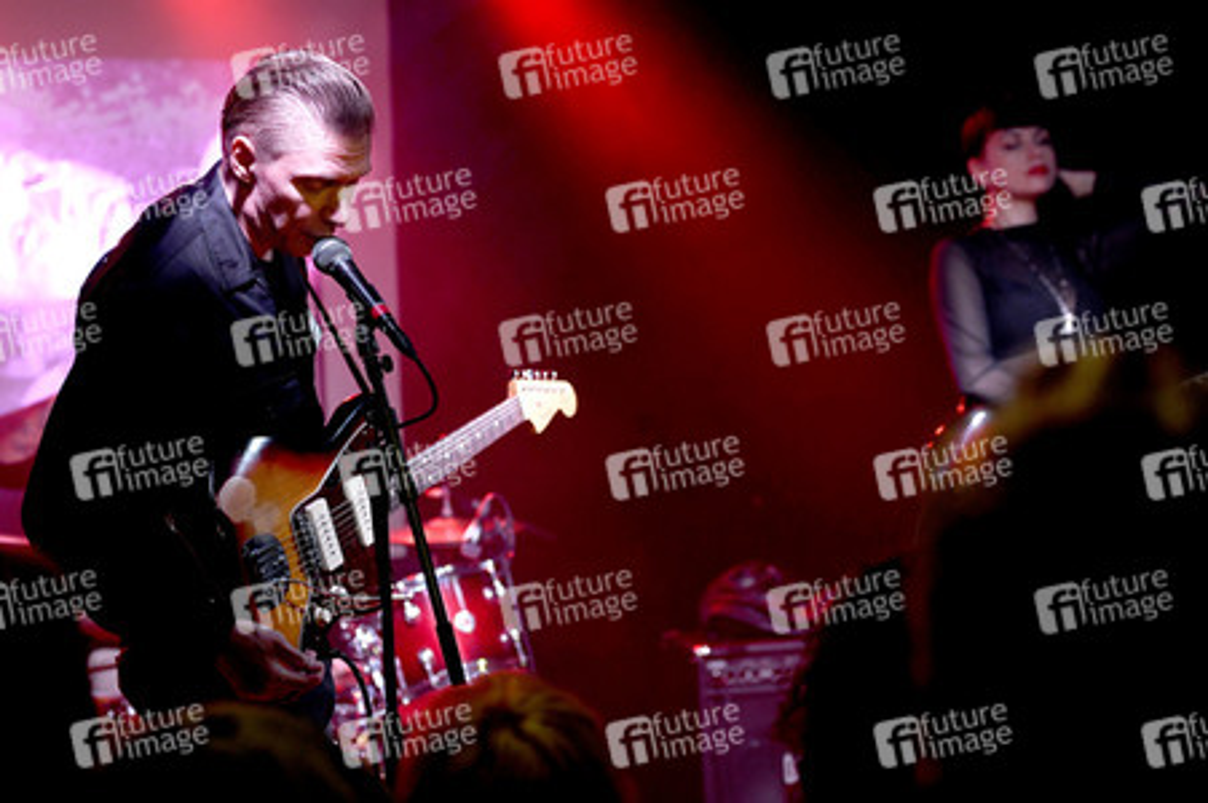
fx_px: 2347
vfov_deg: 19.4
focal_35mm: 70
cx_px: 604
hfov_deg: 28.9
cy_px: 402
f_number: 3.2
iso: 2000
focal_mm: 70
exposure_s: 1/200
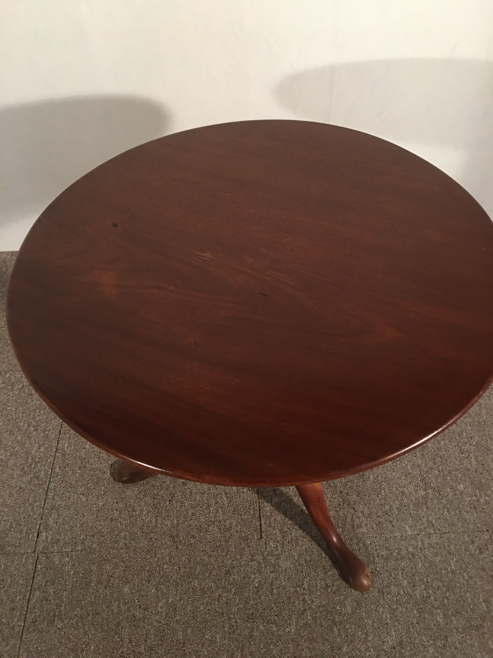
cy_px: 329
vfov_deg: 61.7
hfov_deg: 48.2
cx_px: 246
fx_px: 551
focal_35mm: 29
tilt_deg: -48.6
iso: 80
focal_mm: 4.15
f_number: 2.2
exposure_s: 1/10
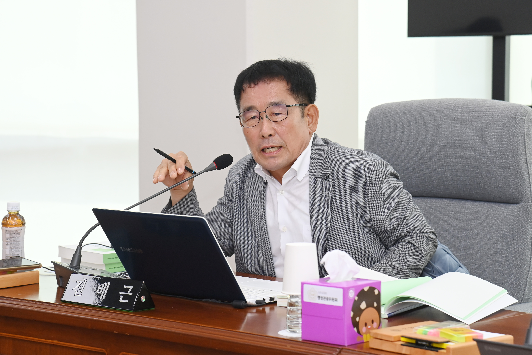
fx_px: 1773
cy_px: 178
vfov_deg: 11.4
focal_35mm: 120
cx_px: 266
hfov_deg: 17.1
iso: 1600
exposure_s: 1/250
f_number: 6.3
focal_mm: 120
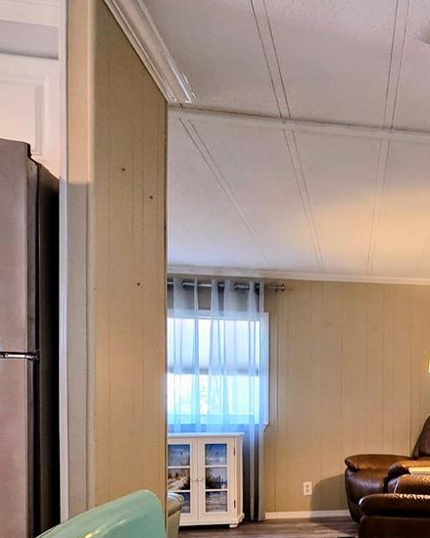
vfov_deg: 47.1
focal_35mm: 37
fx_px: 589
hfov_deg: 33.4
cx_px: 504
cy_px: 410
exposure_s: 1/60
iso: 160
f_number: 2.2
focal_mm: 2.2
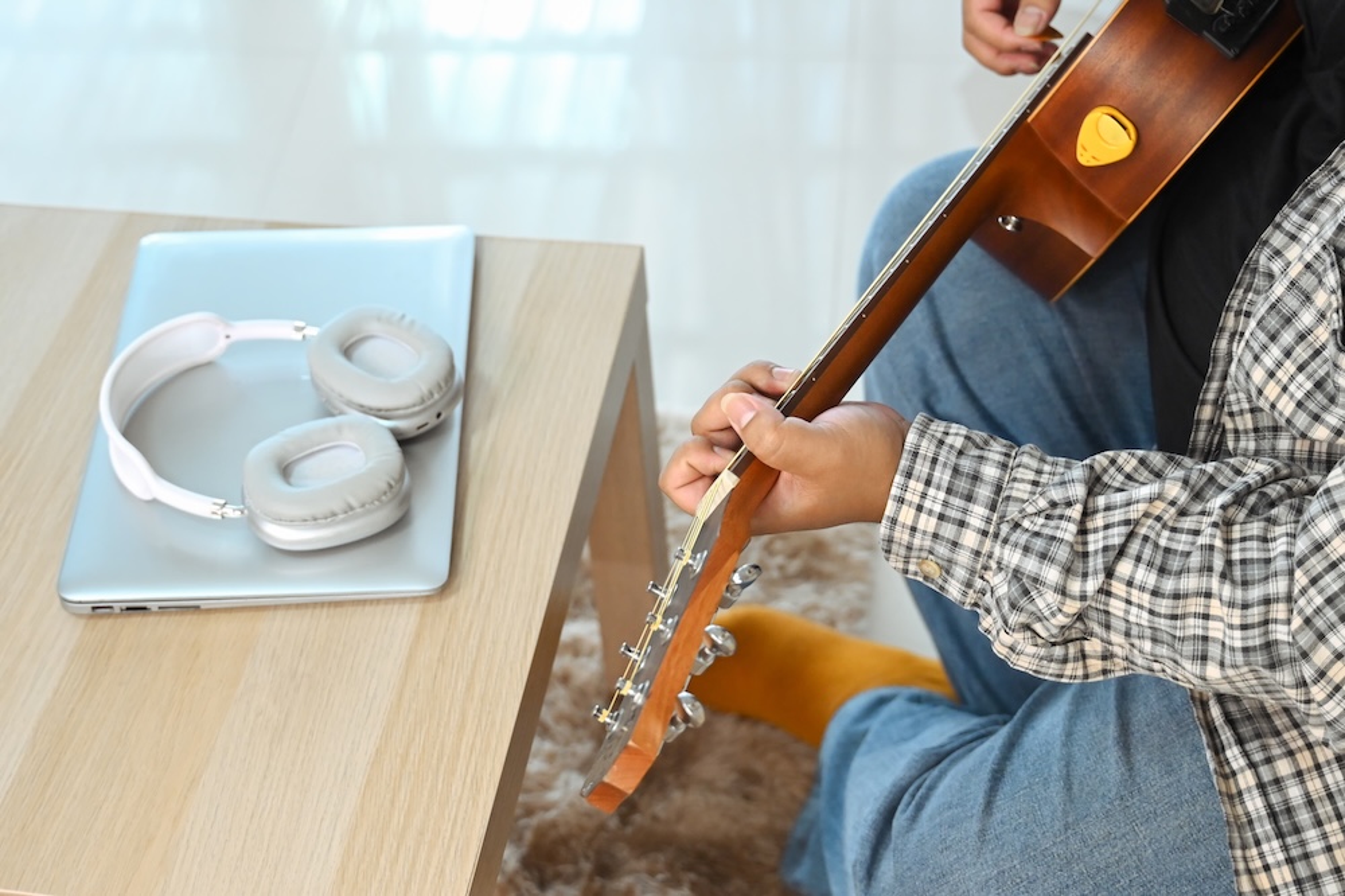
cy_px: 448
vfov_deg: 23.8
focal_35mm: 57
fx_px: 2129
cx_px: 672
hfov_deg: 35.1
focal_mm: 38
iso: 1600
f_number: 2.8
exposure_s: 1/250
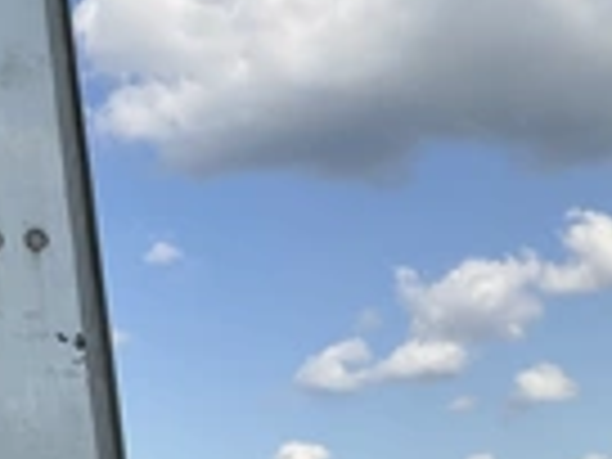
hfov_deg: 20.1
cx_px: -284
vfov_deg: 16.8
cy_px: -45
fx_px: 1503
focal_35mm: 85
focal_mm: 3
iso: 25
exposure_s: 1/2141
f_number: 1.8
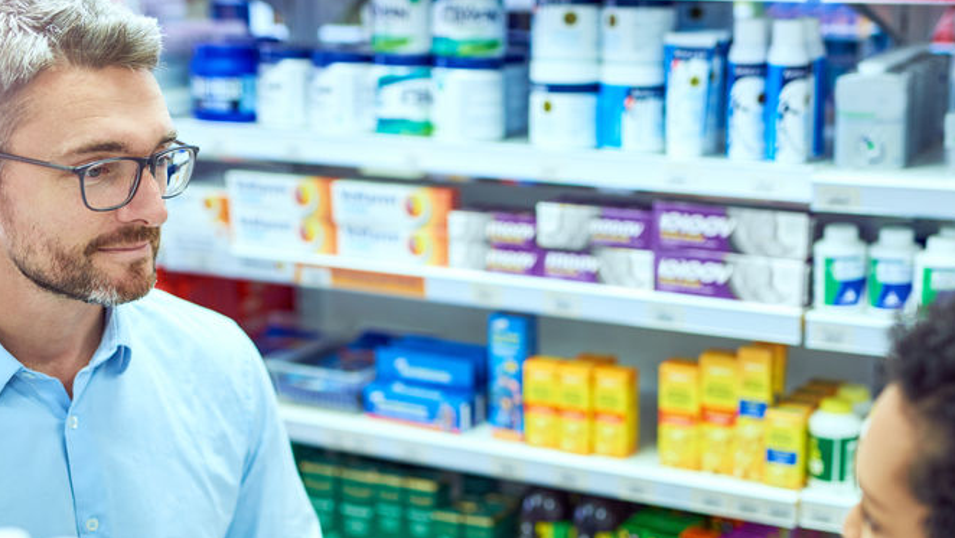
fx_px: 1697
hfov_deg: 31.4
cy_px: 387
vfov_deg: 17.9
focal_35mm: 67
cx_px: 478
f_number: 2
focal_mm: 50
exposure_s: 1/250
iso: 400
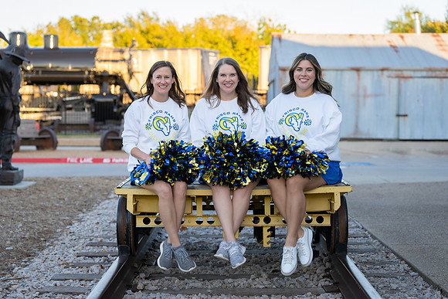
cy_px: 150
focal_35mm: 73
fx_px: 903
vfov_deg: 18.8
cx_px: 224
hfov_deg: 27.9
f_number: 3.5
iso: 250
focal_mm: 70
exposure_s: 1/320
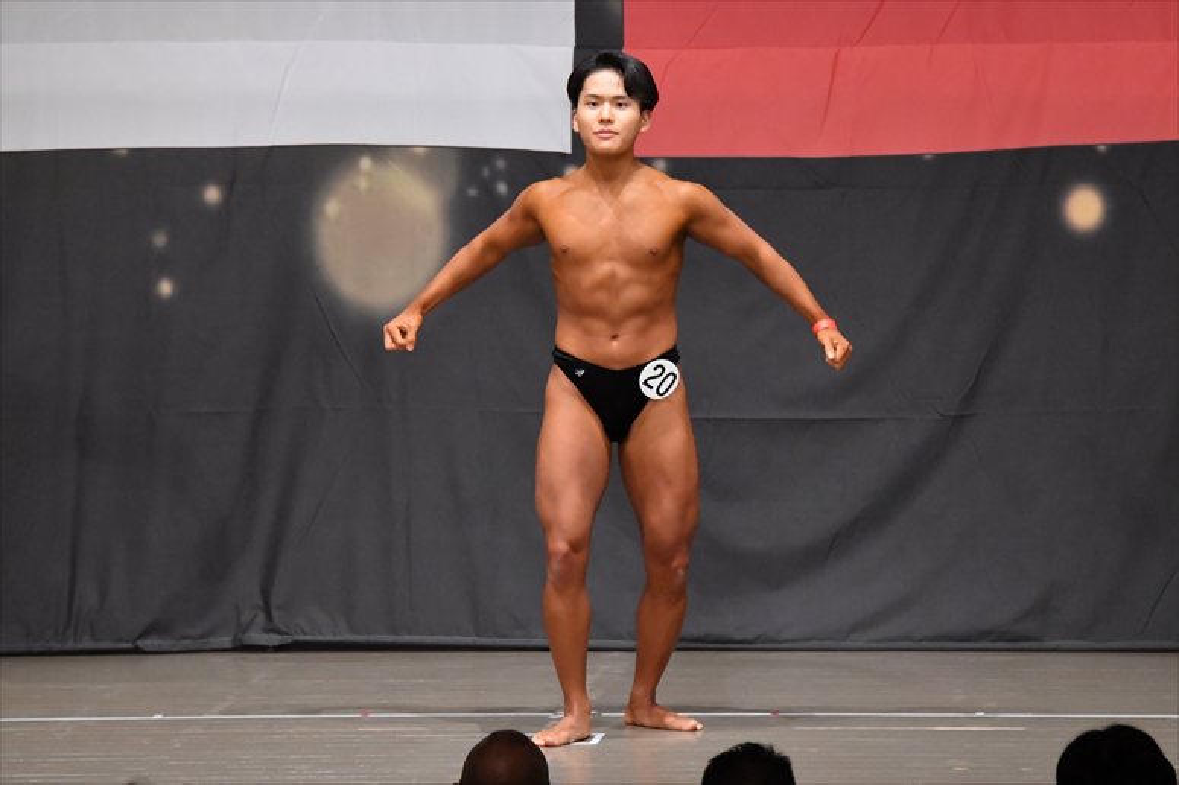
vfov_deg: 6.1
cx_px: 590
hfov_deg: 9.2
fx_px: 7365
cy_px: 392
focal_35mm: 225
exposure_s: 1/400
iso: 6400
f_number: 5.6
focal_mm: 150
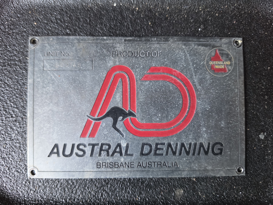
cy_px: 102
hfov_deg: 73.9
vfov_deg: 58.9
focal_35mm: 23
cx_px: 136
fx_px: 181
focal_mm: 6.5
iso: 1000
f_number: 1.4
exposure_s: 1/100
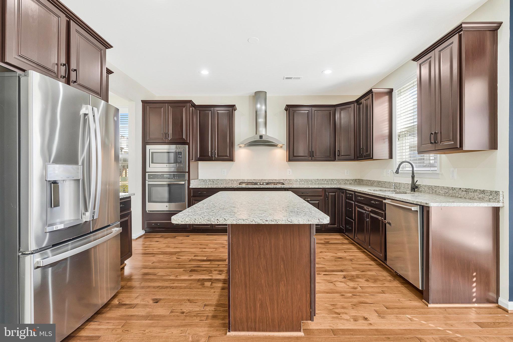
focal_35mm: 16
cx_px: 256
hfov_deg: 96.7
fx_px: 228
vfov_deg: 73.7
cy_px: 171
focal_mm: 16
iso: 1250
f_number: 7.1
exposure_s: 1/30
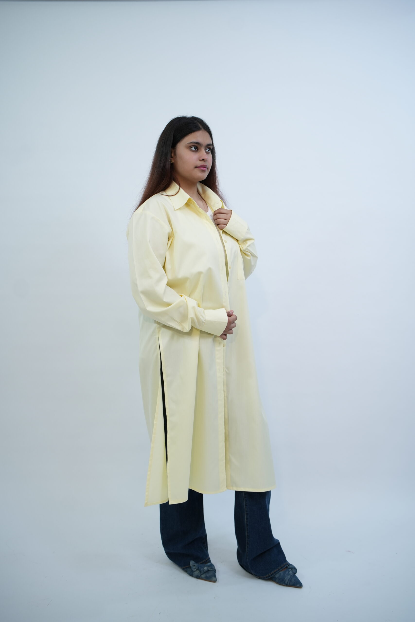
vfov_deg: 54.4
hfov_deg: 37.9
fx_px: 605
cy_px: 311
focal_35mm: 35
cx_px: 208
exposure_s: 1/200
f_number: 2.8
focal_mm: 35
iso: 320
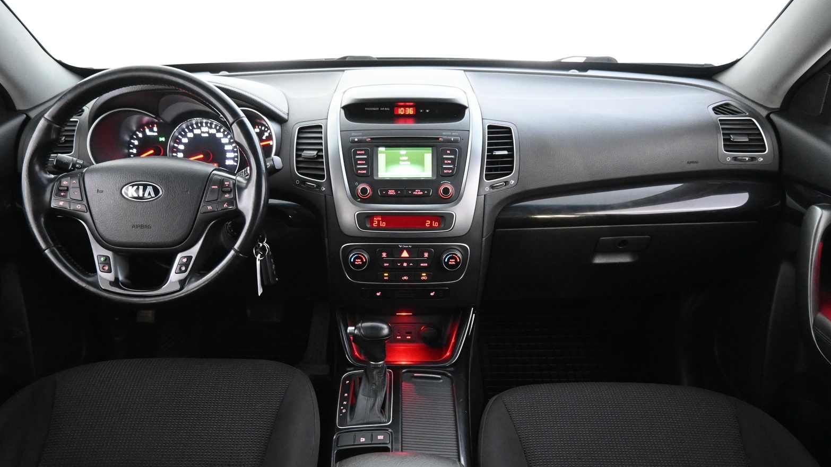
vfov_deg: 44.2
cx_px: 404
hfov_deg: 71.9
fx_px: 573
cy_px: 281
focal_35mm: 26
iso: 7200
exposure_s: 1/25
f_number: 3.5
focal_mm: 16
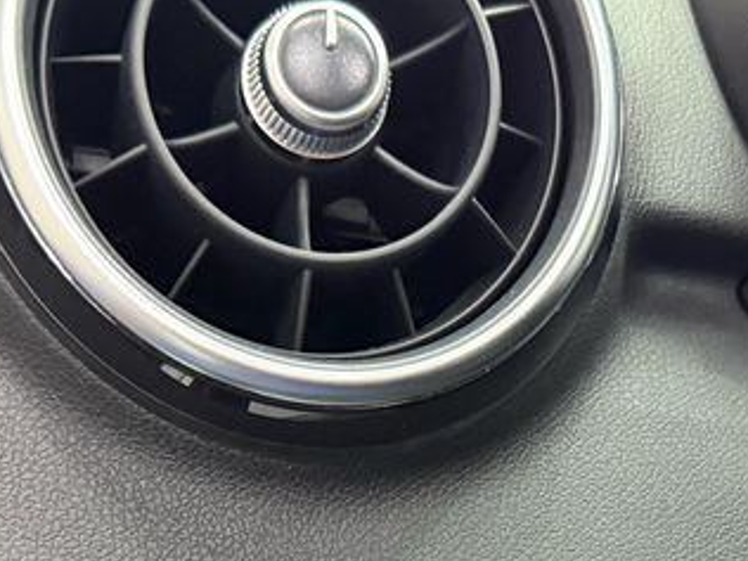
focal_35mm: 76
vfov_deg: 18.1
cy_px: 729
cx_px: 544
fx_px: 1642
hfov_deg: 25.4
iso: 800
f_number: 1.78
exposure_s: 1/39
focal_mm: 6.76
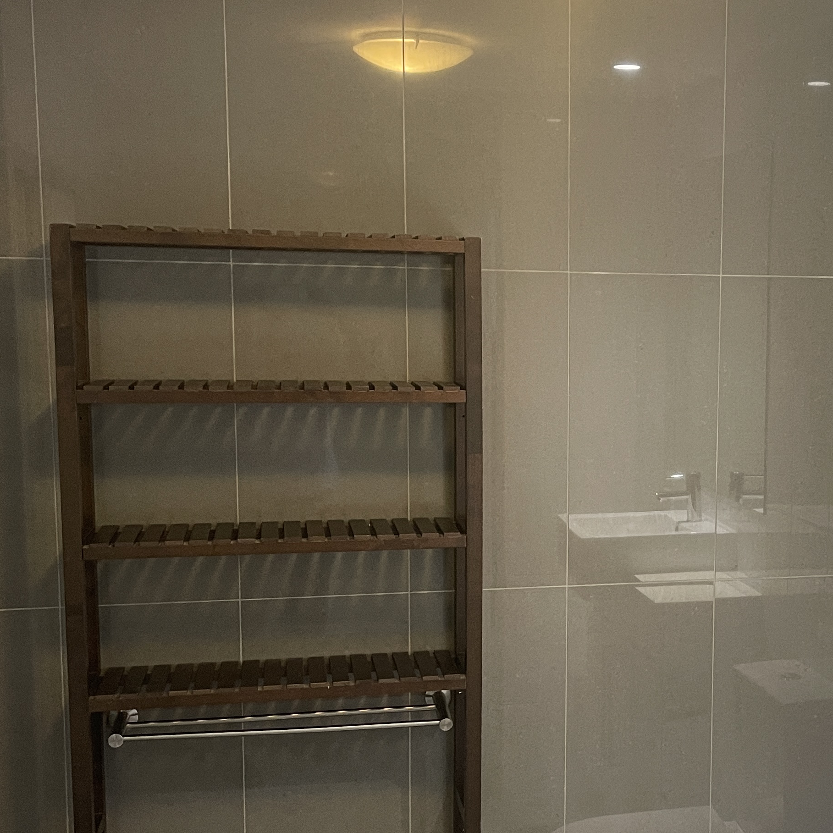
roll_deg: -1.2
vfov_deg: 33.3
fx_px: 1388
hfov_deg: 32.4
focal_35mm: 51
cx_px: 673
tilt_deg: -6.9
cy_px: 479
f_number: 1.6
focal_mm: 5.1
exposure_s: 1/50
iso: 200
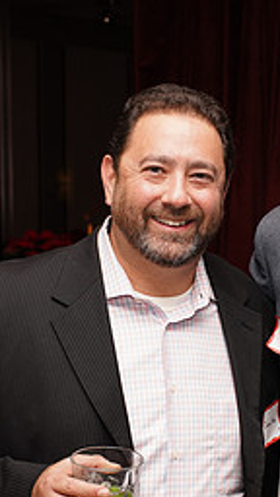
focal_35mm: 83
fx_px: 1096
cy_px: 292
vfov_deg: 25.6
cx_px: 220
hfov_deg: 14.5
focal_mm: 35
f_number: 5
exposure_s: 1/160
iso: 1000
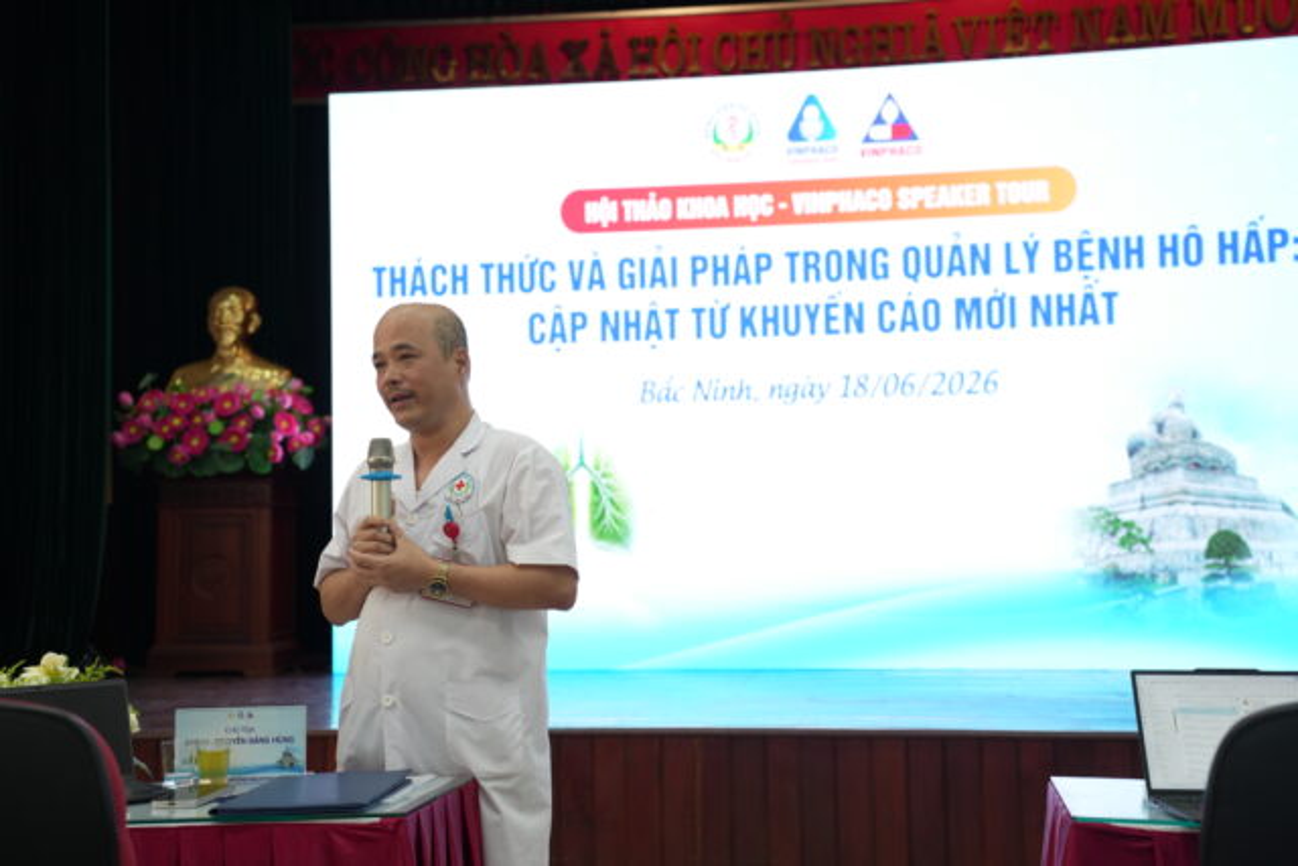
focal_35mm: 48
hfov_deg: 41.1
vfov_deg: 28.1
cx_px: 649
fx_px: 1731
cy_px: 433
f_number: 3.5
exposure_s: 1/50
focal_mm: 48
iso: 400
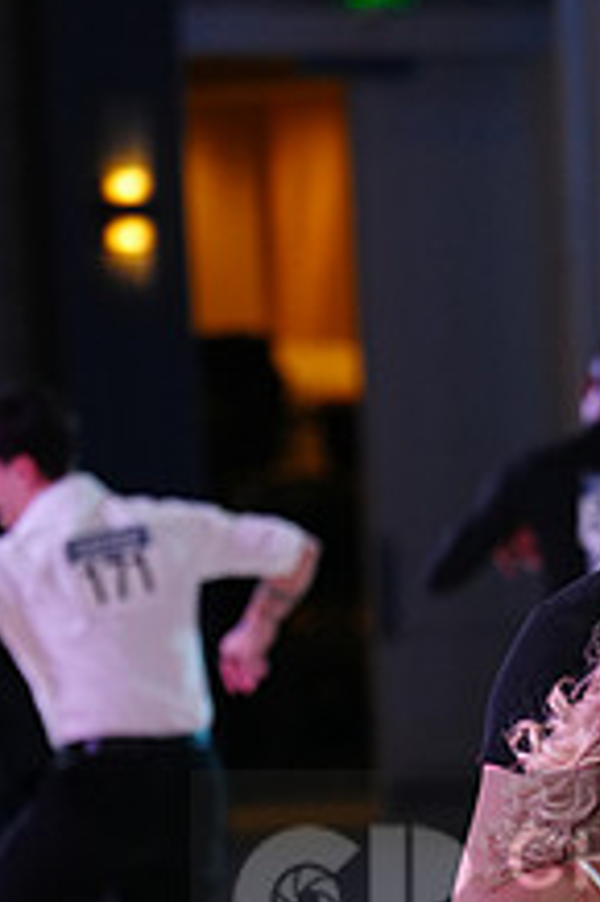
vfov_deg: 6.3
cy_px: 910
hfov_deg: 4.2
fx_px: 8137
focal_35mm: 325
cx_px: 763
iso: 1600
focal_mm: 122
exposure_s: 1/500
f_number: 2.8
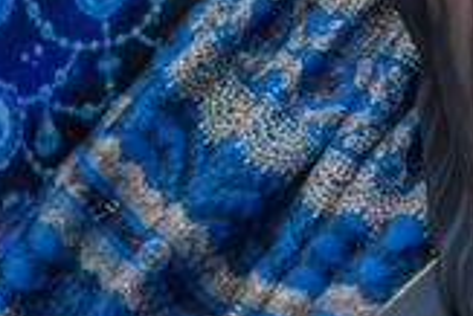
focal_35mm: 551
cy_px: -797
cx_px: 1259
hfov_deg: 3.7
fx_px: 7246
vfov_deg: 2.5
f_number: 2.8
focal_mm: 75
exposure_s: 1/250
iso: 1000
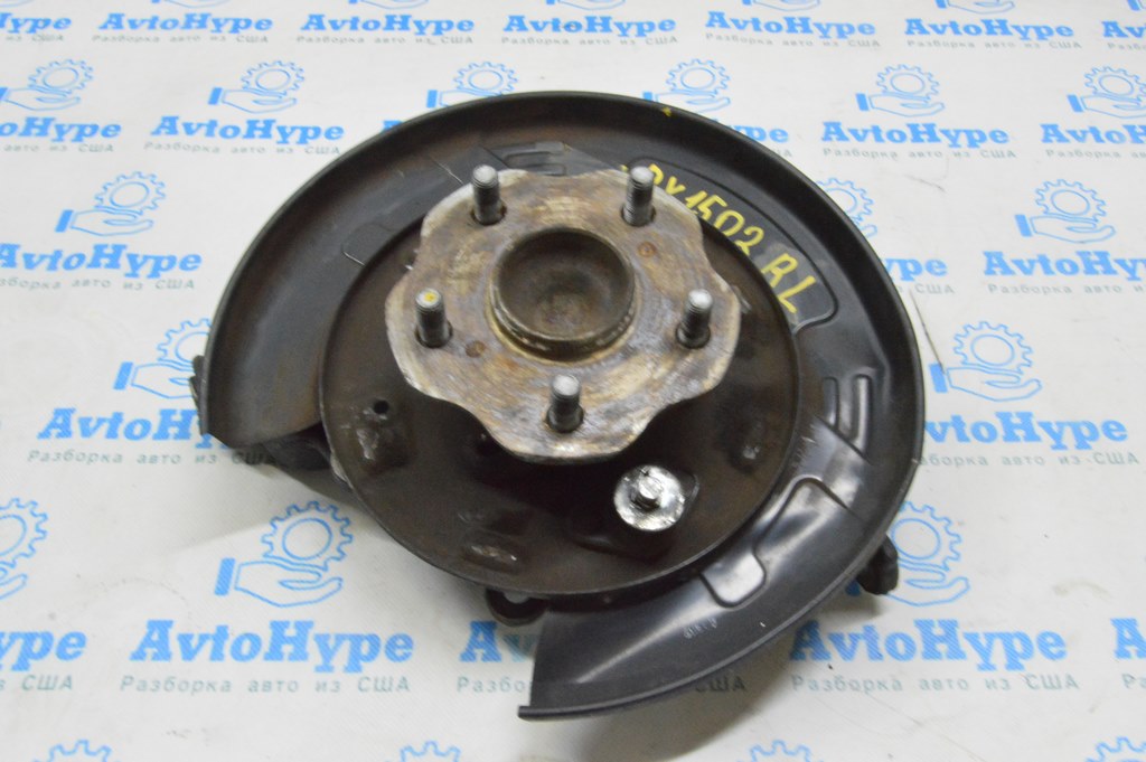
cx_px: 573
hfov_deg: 55.1
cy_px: 381
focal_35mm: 34
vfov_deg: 38.3
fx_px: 1097
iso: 6400
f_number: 20
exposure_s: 1/15
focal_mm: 23
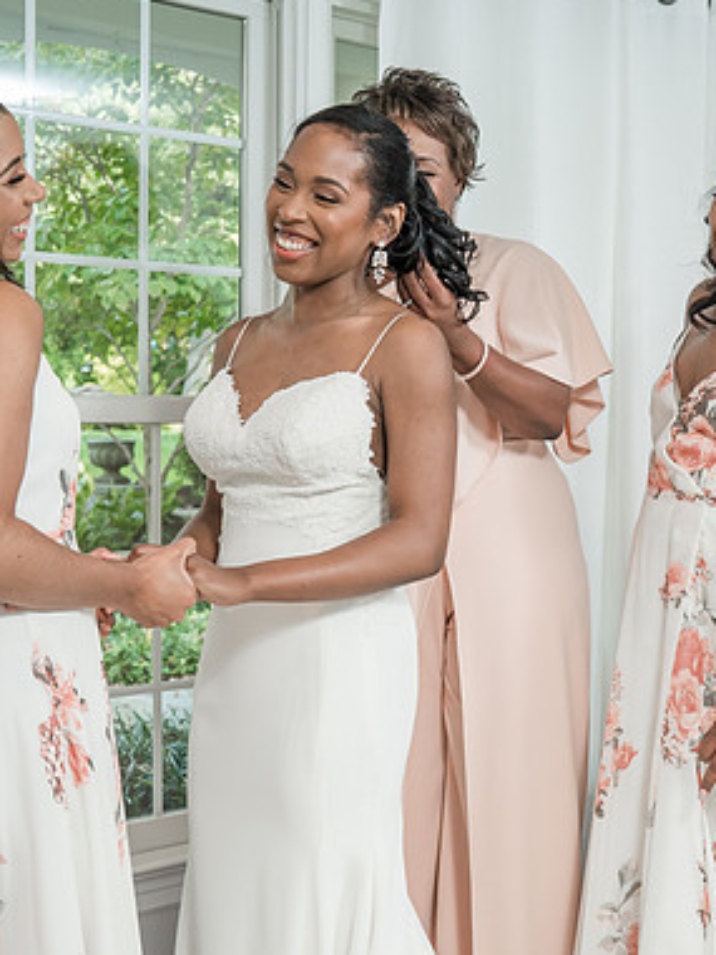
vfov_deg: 34.3
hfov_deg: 25.7
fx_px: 1544
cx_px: 557
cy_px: 510
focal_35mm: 56
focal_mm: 35
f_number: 5.6
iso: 1600
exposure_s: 1/200
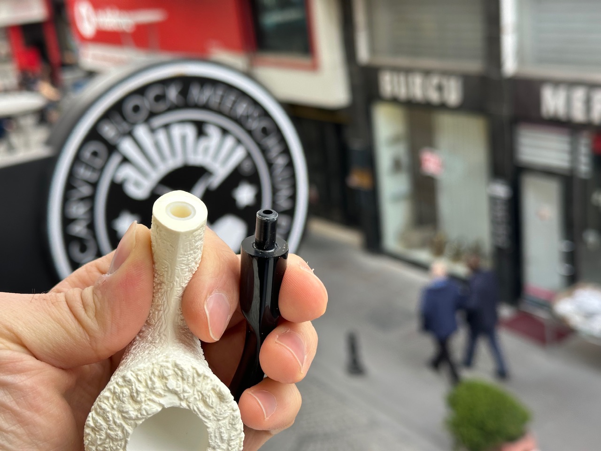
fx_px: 833
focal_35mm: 48
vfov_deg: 30.3
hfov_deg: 39.7
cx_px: 300
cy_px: 226
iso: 50
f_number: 1.78
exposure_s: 1/245
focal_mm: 6.86
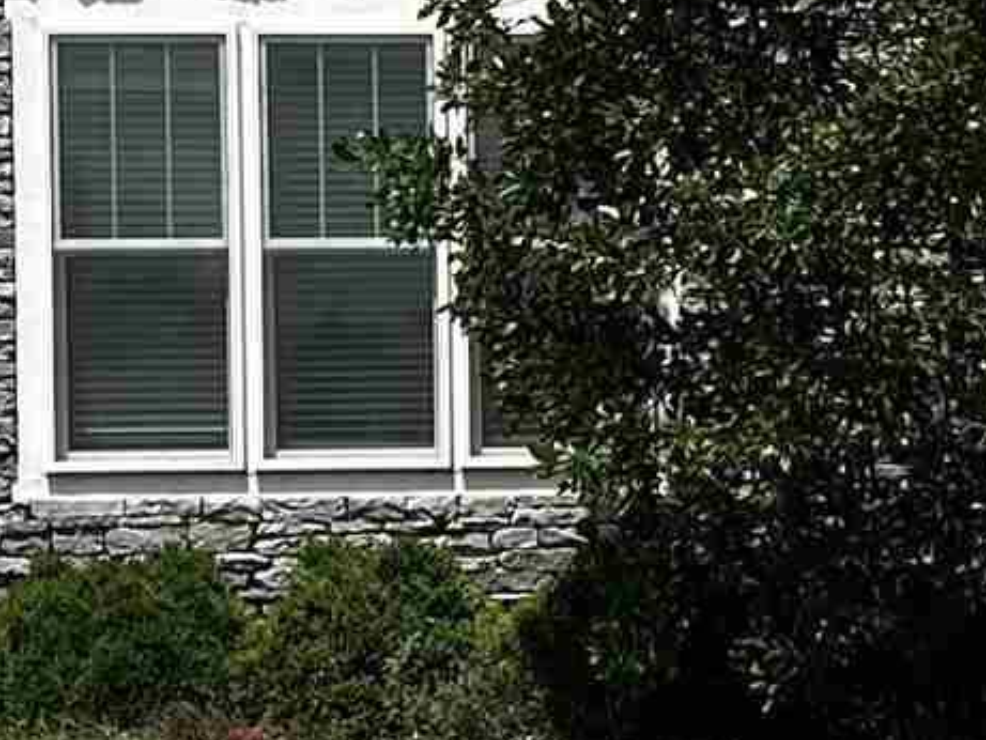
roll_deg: +0.5
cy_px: 411
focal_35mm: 160
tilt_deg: -0.2
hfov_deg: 11.7
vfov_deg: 9.3
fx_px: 4559
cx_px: 1563
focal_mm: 6.86
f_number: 1.78
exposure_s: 1/5525
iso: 80
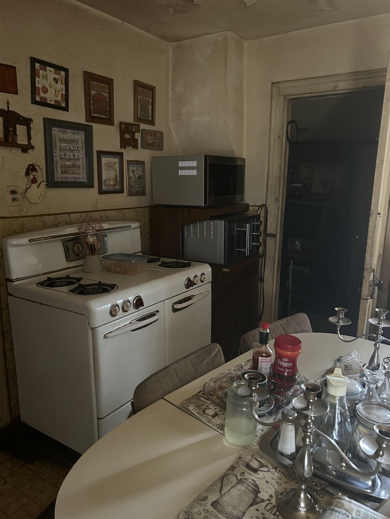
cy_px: 260
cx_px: 195
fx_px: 391
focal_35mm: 26
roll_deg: -2.5
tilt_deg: -13.2
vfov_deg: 67.3
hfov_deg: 53.1
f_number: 1.5
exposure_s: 1/30
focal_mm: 5.7
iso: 640
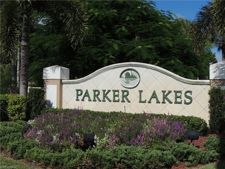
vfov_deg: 30.9
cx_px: 112
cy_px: 84
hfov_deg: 40.4
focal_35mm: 47
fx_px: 305
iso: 100
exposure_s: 1/1250
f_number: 4.9
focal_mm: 8.3
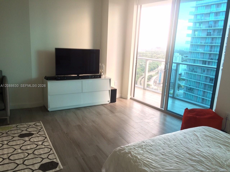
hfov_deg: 61.7
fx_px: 193
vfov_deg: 48.2
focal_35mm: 29
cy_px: 86
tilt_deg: -15.5
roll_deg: -3.0
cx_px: 115
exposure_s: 1/40
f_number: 2.2
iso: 40
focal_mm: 4.15
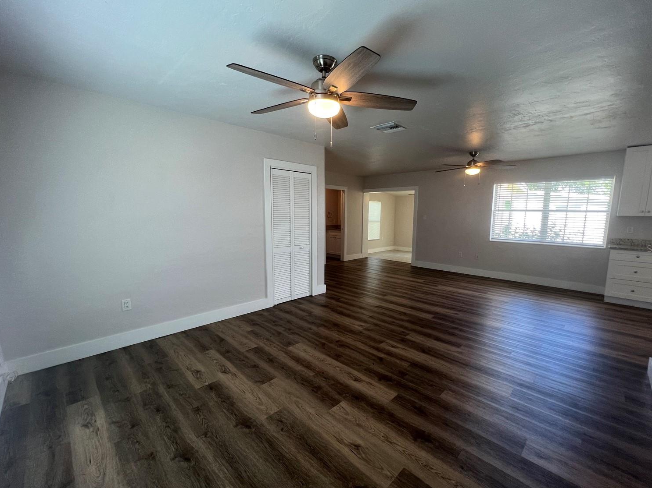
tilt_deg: -7.6
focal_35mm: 14
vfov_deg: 85.6
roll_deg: -0.6
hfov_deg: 102.0
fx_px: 264
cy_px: 248
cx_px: 337
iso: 100
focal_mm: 1.57
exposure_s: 1/120
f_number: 1.8
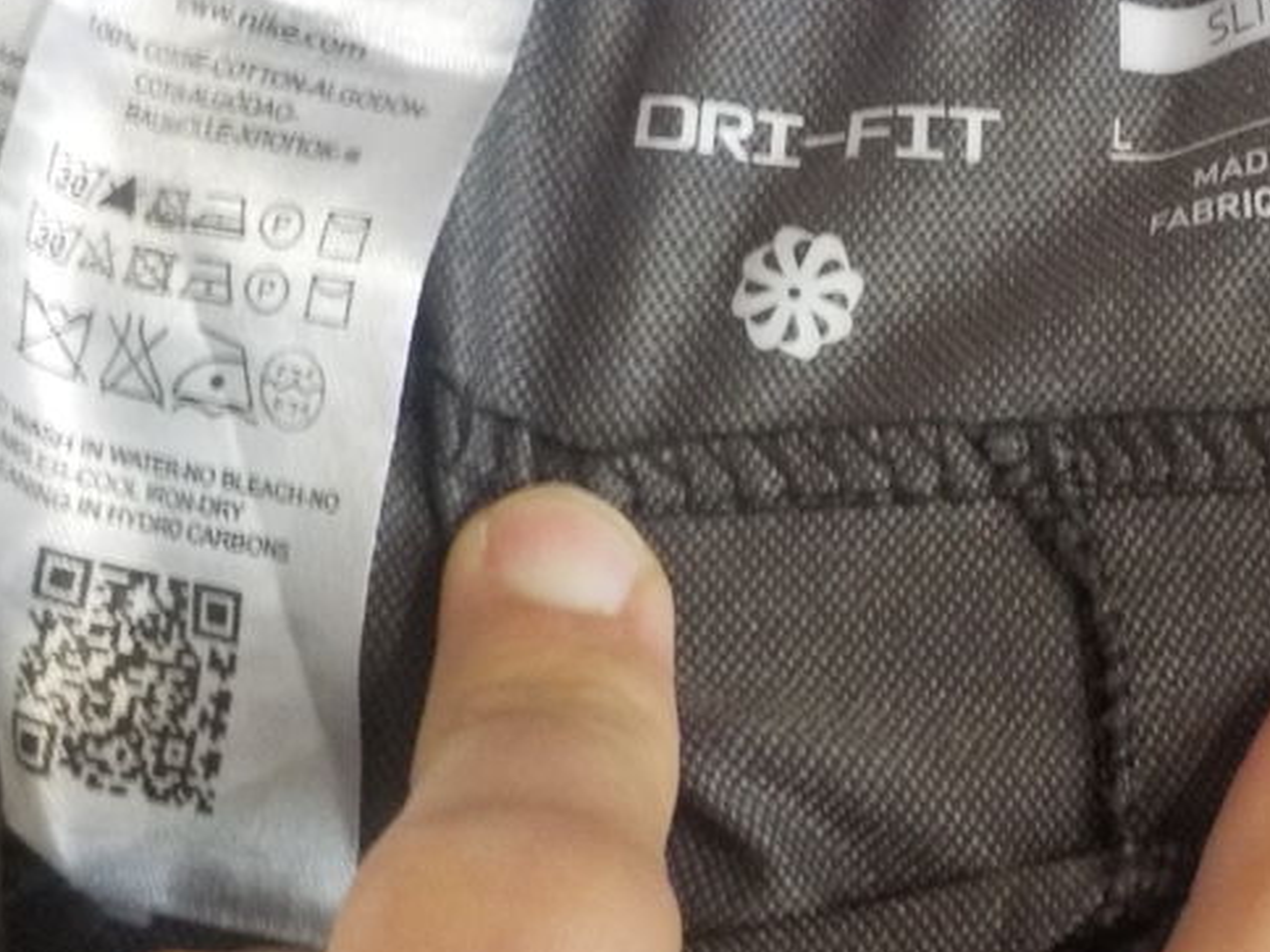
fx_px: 2275
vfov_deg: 23.5
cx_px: 1002
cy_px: 317
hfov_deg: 30.5
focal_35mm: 62
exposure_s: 1/8
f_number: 3.3
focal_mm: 4.1
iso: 640
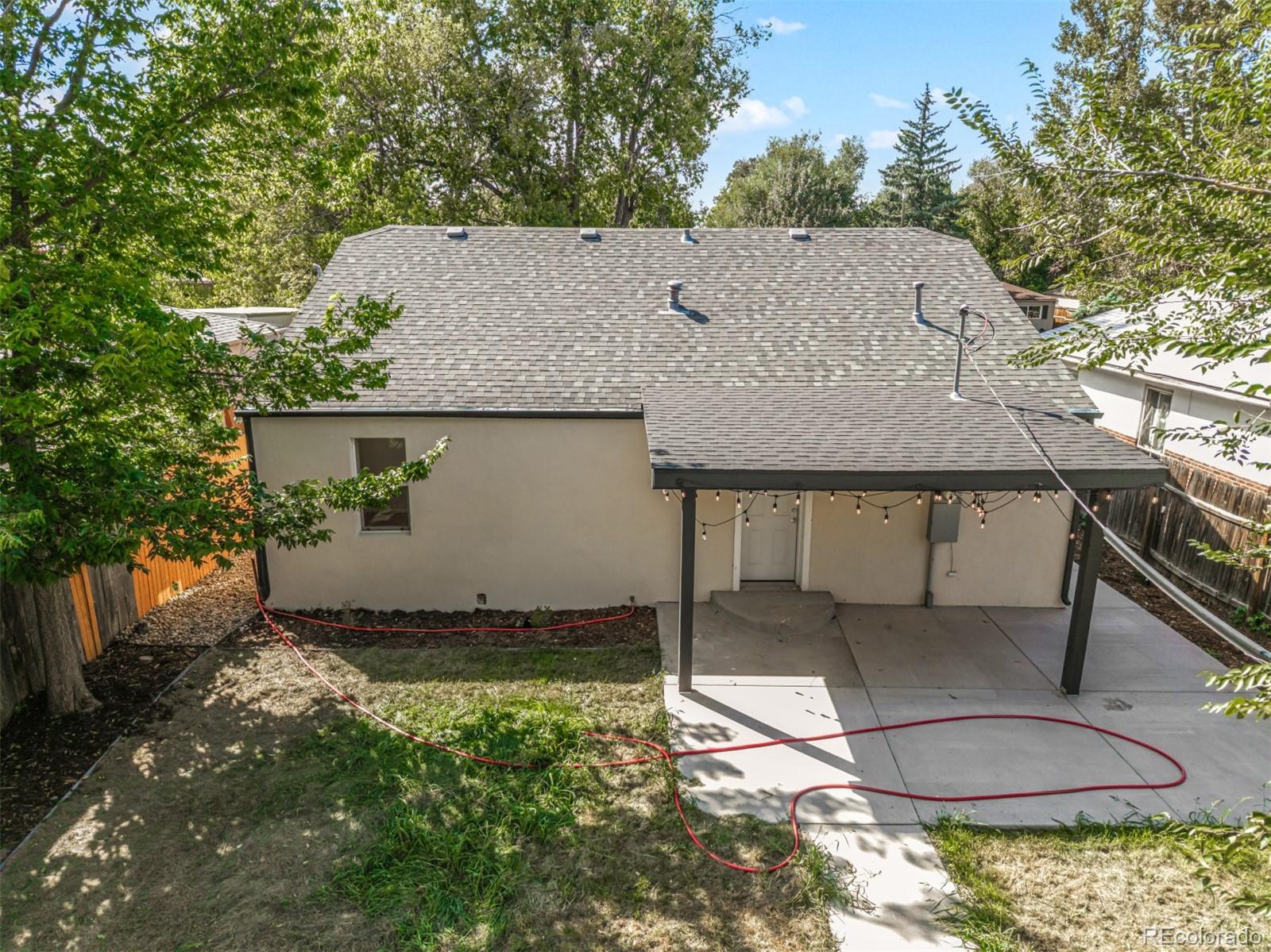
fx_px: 881
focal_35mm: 24
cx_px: 636
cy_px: 476
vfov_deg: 56.8
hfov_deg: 71.6
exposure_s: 1/2500
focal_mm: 8.67
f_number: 1.8
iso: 400
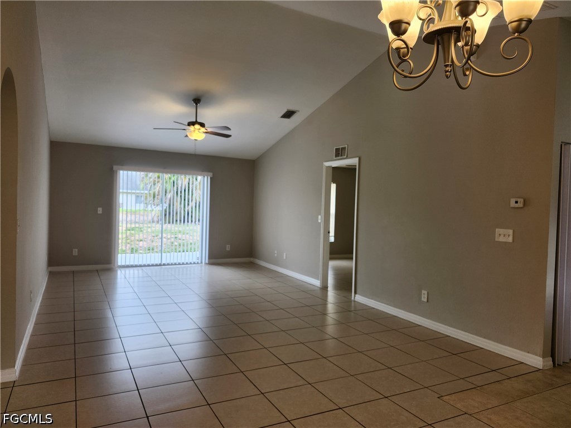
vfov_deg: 58.9
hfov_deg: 73.9
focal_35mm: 23
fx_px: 379
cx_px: 286
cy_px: 214
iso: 64
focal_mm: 5.54
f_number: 1.8
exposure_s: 1/120
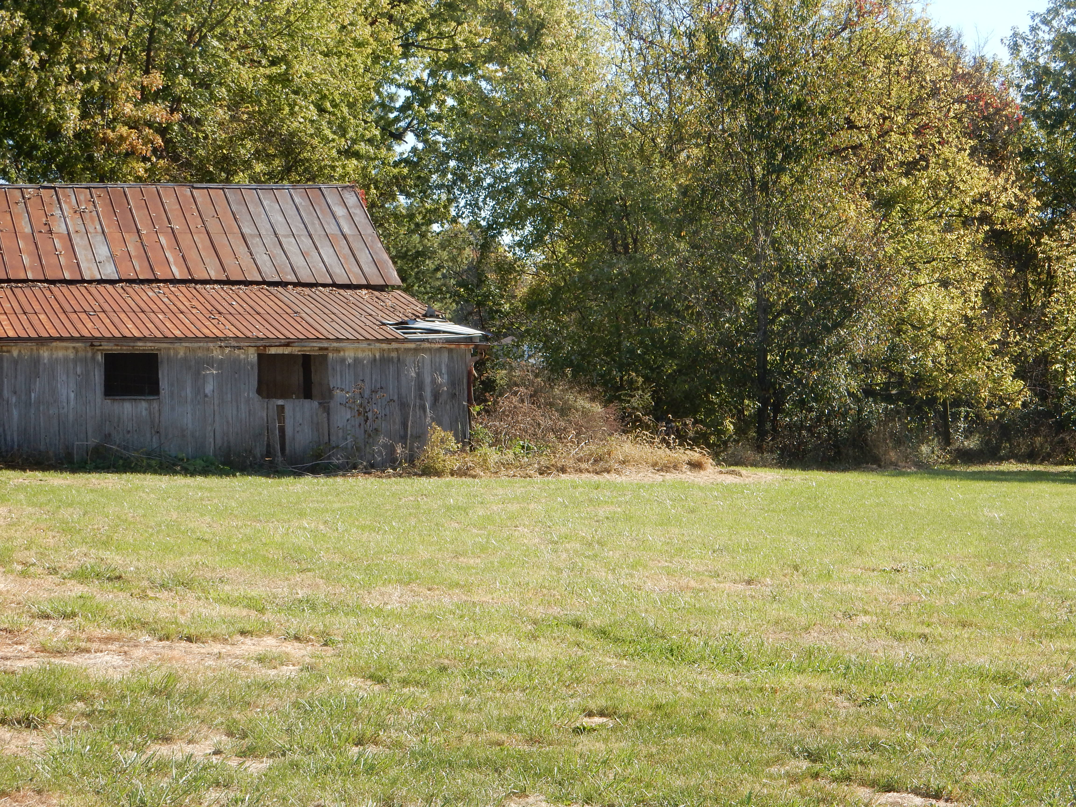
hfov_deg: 23.3
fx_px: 2611
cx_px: 538
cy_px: 404
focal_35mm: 84
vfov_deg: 17.6
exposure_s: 1/400
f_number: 5
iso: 125
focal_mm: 14.9
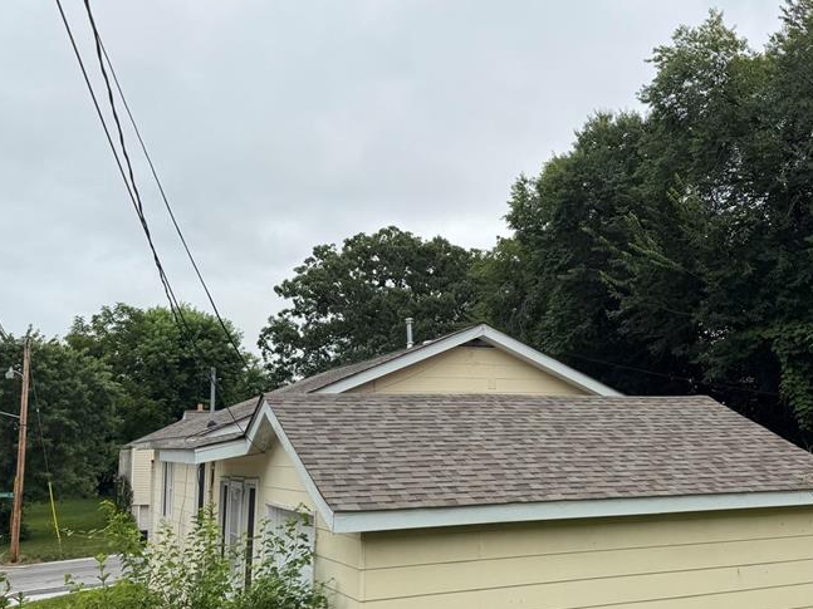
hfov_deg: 48.3
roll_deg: +1.4
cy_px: 331
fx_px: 892
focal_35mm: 38
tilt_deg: +7.2
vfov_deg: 37.7
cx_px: 527
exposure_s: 1/1653
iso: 80
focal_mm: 6.76
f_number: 1.78
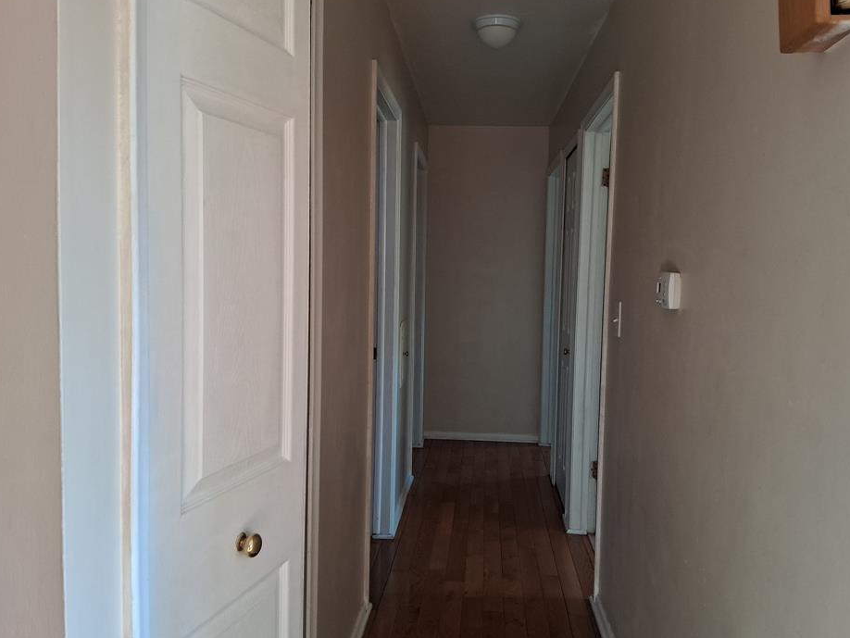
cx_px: 446
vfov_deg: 48.2
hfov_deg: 61.6
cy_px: 314
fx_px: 712
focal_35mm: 29
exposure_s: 1/100
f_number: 1.8
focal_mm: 3.98
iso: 160
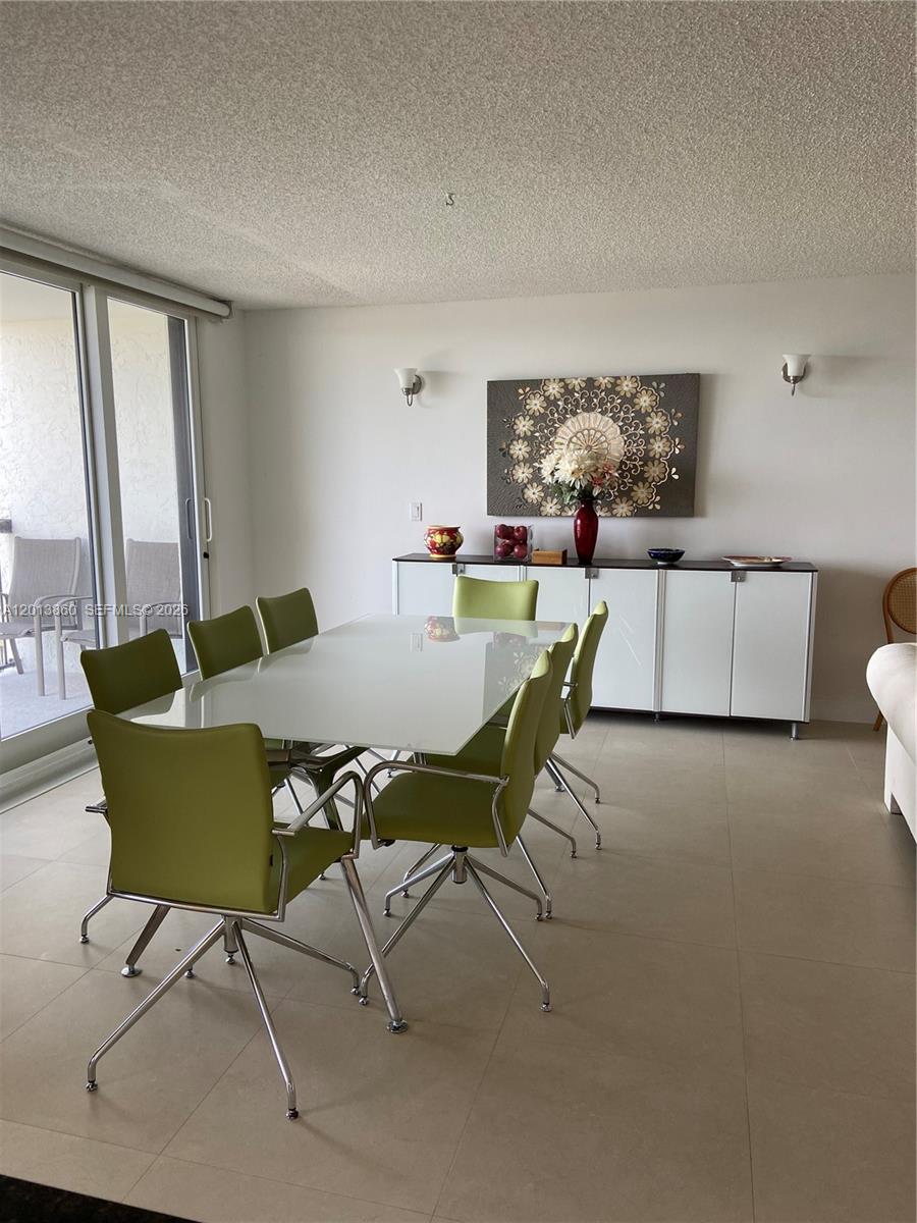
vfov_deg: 67.3
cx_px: 458
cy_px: 612
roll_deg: +0.5
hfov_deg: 53.1
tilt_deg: -9.3
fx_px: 918
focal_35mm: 26
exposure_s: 1/60
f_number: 1.8
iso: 64
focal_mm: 4.25
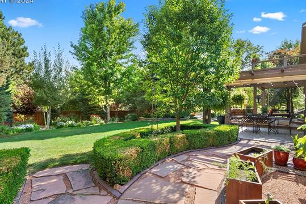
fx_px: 162
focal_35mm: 19
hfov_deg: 86.8
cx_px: 145
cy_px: 105
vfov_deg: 64.6
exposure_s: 1/30
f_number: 8
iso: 200
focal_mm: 16
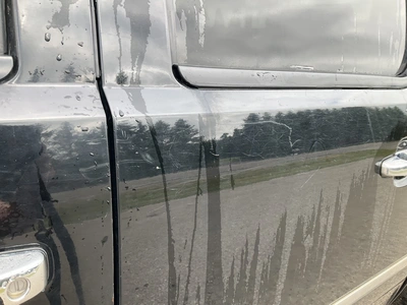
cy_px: 152
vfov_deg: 48.2
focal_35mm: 29
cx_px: 204
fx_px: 341
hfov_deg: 61.7
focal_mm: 3
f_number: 1.8
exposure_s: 1/291
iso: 25
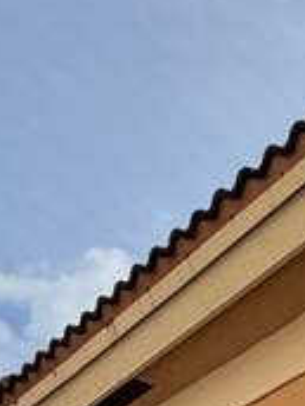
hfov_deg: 14.5
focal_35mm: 87
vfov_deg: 17.7
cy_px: 751
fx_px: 1022
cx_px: 586
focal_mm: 2.22
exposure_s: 1/1399
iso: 32
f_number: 2.2
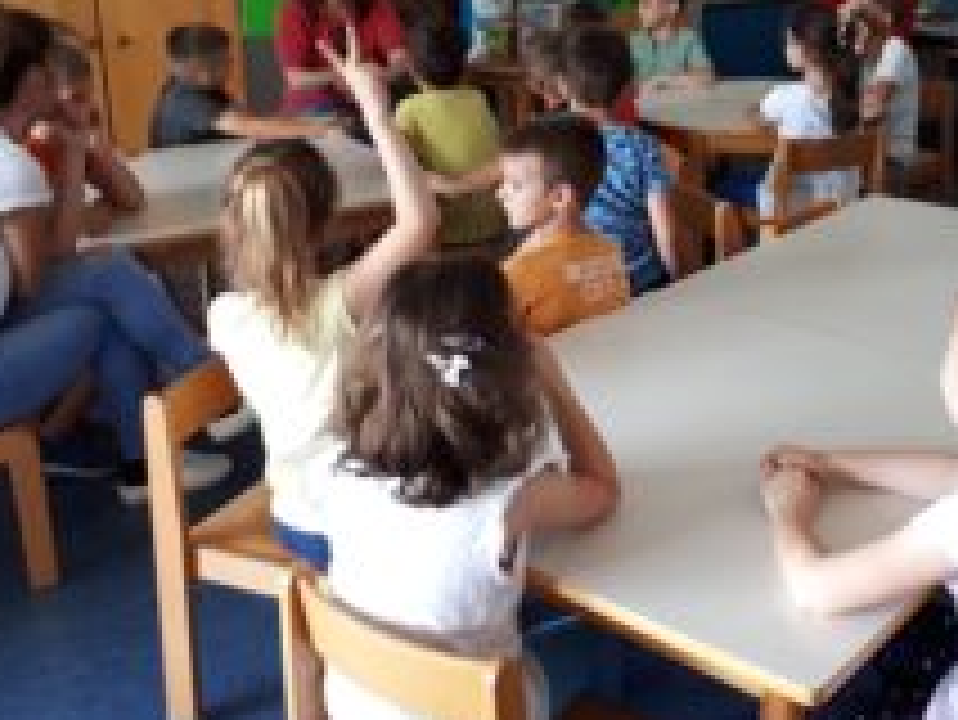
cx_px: 641
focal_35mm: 46
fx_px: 1274
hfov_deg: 40.7
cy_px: 209
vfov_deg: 31.2
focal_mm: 3.6
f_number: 1.9
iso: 160
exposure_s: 1/17
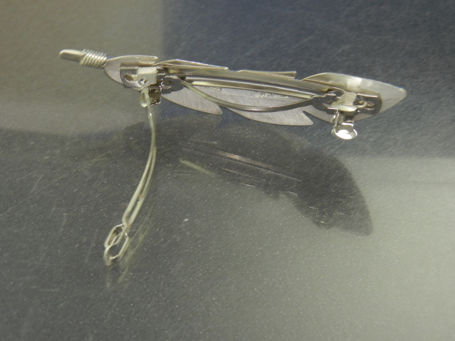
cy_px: 170
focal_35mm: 68
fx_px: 894
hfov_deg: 28.6
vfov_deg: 21.6
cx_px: 228
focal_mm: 12.2
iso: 346
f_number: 4.1
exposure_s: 1/30
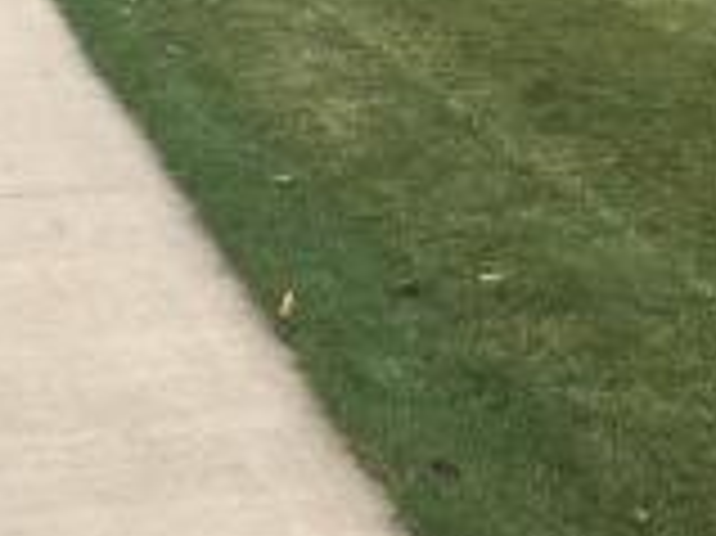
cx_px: 176
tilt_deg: -0.4
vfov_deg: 12.9
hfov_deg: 18.4
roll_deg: +1.2
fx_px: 2191
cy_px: -356
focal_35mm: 106
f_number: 2.2
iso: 25
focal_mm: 4.15
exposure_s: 1/331
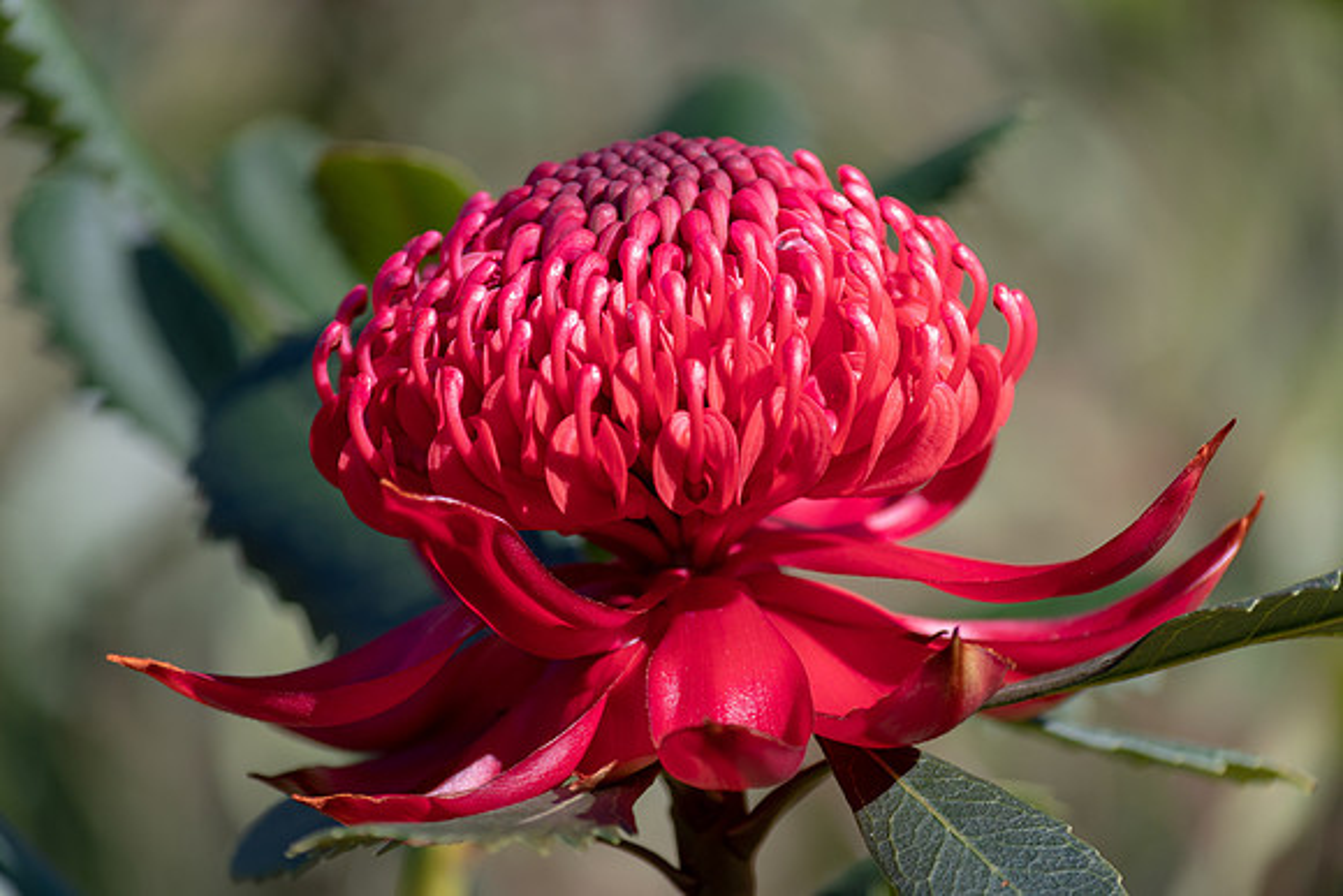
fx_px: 7836
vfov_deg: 6.5
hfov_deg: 9.8
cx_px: 672
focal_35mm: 210
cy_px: 448
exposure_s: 1/400
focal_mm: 140
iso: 200
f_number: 5
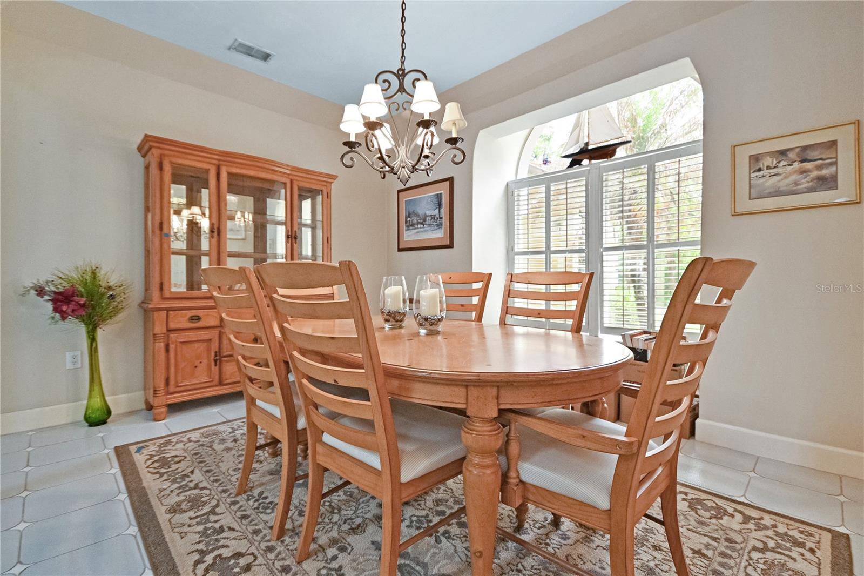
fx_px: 360
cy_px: 288
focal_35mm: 15
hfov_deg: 100.4
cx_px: 432
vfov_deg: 77.3
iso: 1000
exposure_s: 1/125
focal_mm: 10
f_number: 5.6
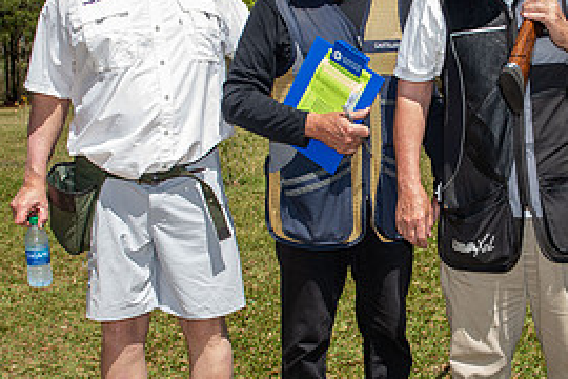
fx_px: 915
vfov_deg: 23.4
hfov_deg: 33.6
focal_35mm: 58
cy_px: 196
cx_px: 440
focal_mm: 27
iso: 50
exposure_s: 1/250
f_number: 6.3
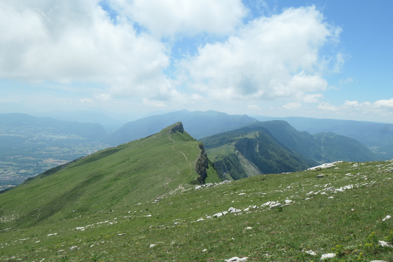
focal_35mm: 35
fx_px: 382
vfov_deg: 37.9
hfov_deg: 54.4
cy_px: 131
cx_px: 196
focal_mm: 12.8
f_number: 6.3
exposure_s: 1/800
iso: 200
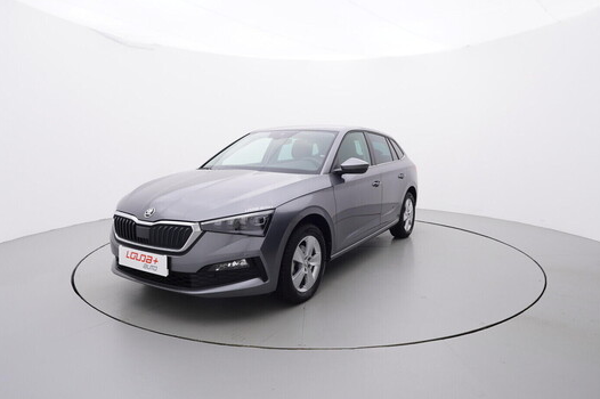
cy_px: 208
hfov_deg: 74.9
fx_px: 392
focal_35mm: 24
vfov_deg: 54.0
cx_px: 309
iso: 200
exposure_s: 1/80
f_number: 5
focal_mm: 15
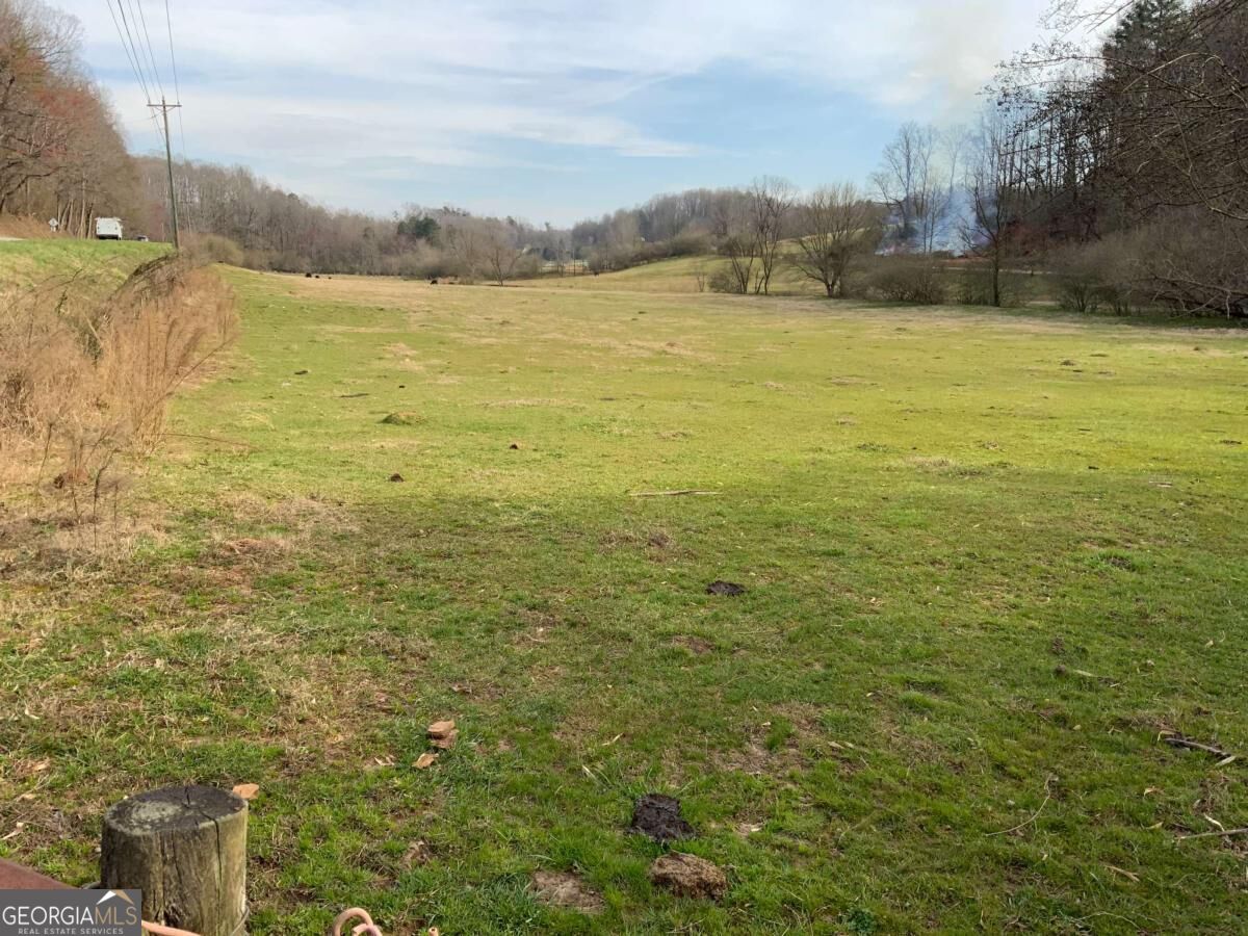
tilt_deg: -11.8
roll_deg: -1.2
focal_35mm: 29
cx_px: 624
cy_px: 468
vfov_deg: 48.2
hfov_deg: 61.7
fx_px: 1046
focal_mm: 3
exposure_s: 1/804
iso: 16
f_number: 1.8
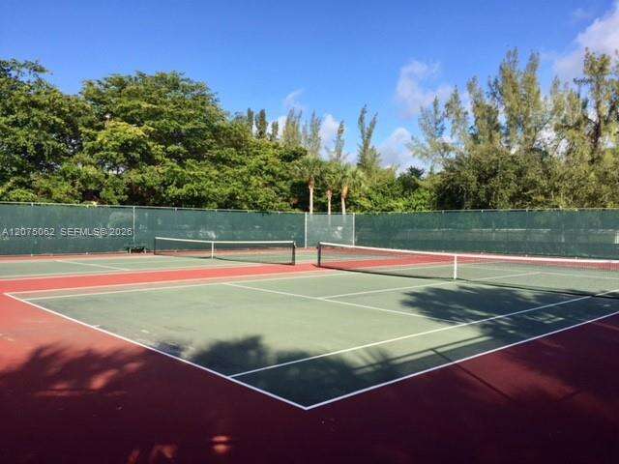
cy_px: 232
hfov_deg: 61.7
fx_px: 519
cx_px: 310
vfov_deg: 48.2
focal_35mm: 29
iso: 32
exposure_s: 1/1582
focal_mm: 4.15
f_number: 2.2
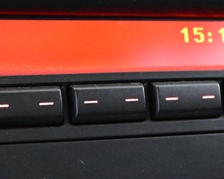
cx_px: 149
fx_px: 862
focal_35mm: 130
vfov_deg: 11.7
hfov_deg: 14.8
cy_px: 173
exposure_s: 1/30
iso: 8000
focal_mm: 19.5
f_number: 3.8
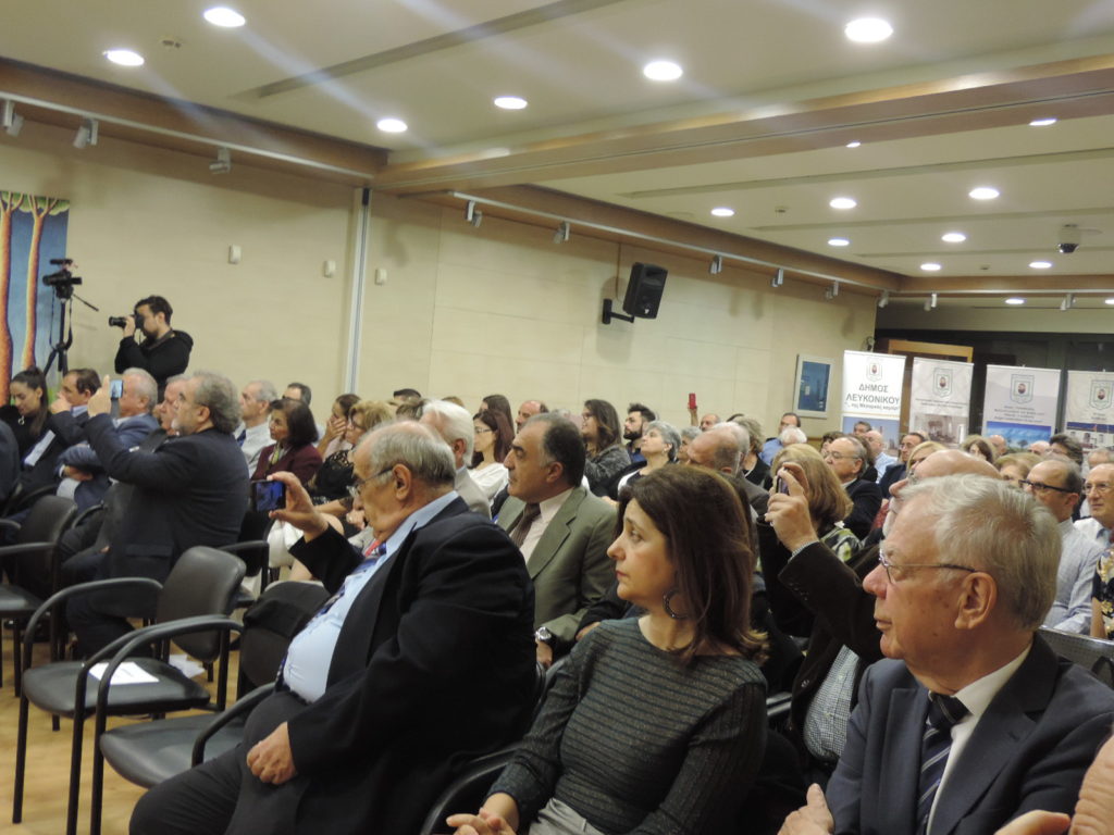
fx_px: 1126
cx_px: 557
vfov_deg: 40.7
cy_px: 418
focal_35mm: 35
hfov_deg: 52.6
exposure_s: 1/20
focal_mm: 6.2
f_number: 3.3
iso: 400
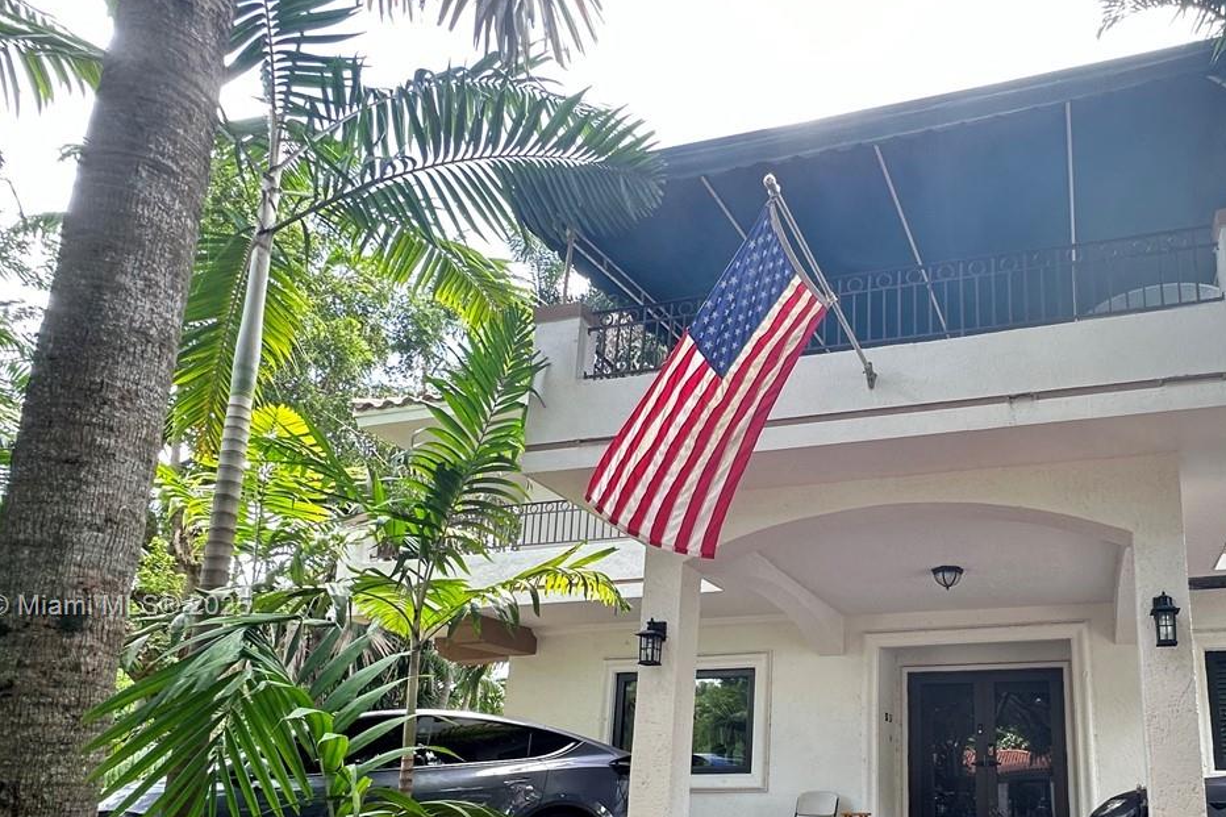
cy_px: 608
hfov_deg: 68.0
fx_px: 851
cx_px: 883
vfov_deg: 49.3
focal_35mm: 25
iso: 80
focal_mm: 2.22
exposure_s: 1/99
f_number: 2.2
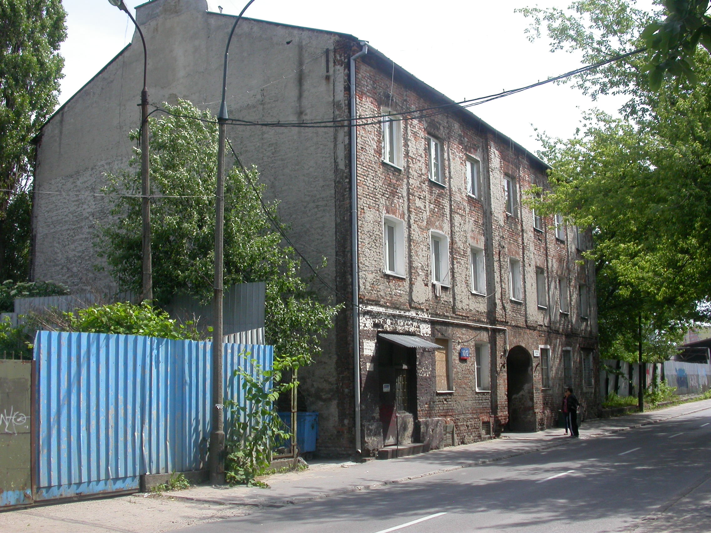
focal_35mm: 38
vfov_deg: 37.7
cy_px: 266
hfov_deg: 49.0
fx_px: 781
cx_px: 356
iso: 100
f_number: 6.7
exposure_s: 1/246
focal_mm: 7.85
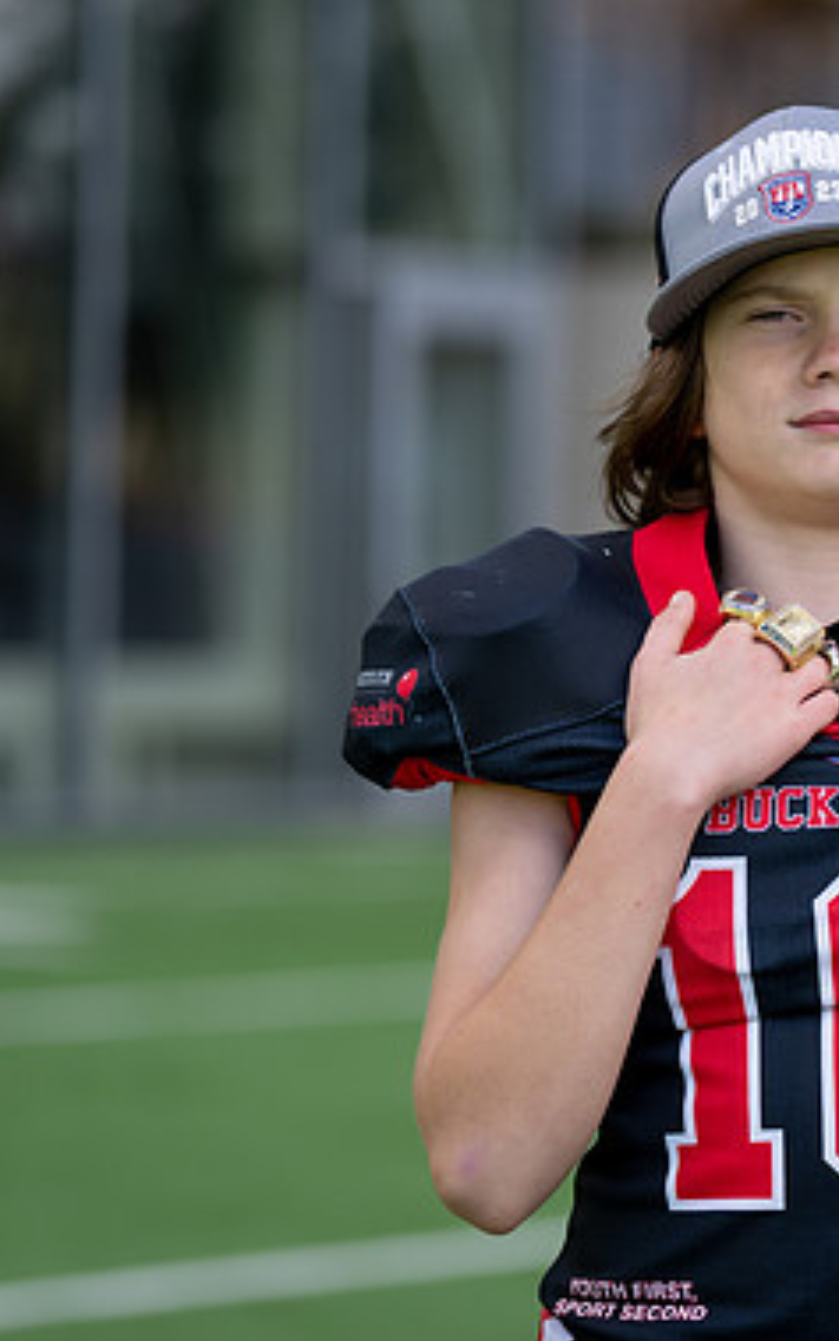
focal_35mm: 195
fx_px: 7131
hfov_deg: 6.7
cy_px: 625
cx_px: 902
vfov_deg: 10.7
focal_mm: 117
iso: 100
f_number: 2.8
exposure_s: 1/500
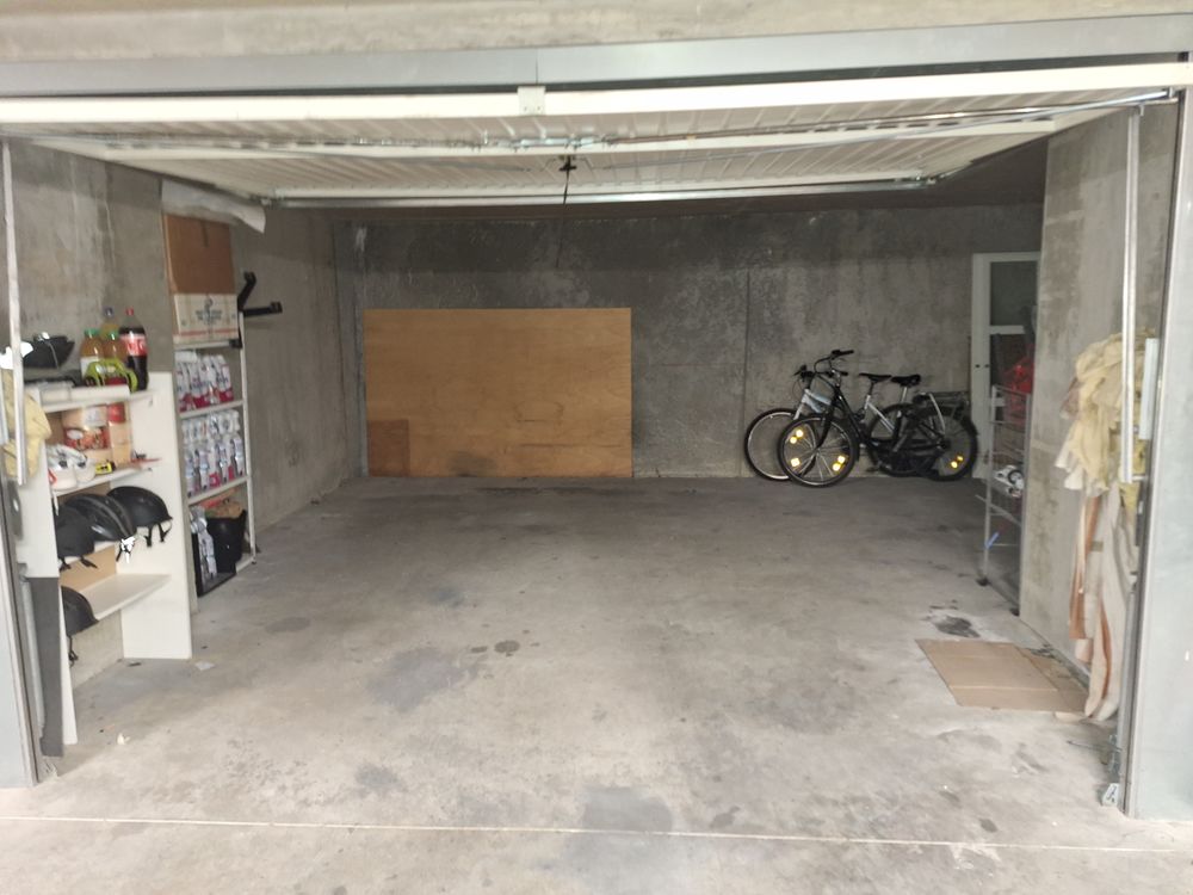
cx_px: 596
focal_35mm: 23
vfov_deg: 58.9
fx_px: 793
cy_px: 448
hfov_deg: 73.9
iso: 25
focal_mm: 5.54
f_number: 1.8
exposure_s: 1/20
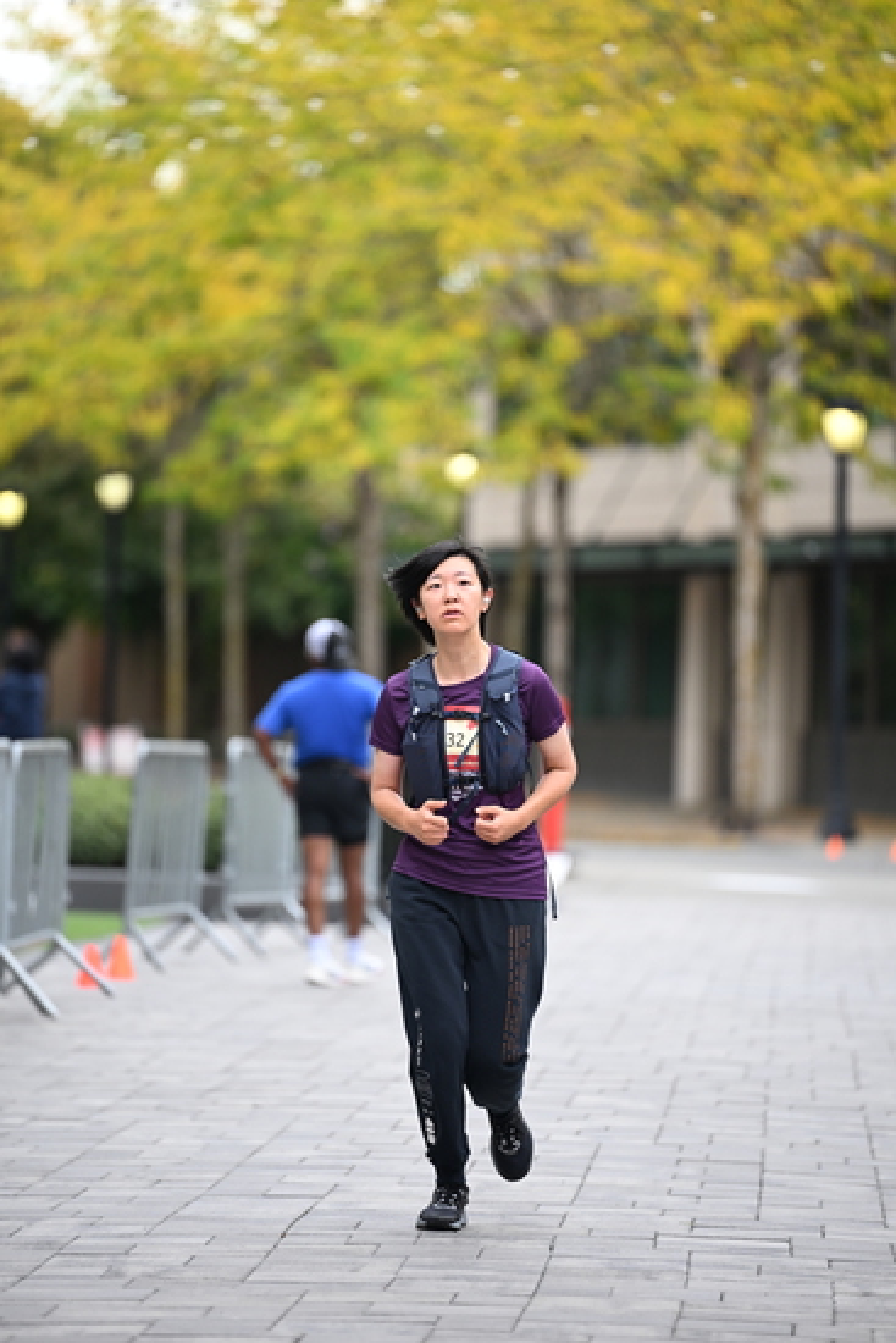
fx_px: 7461
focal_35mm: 200
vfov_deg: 10.3
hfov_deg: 6.9
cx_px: 448
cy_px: 672
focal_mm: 200
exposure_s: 1/1600
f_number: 2.8
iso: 640
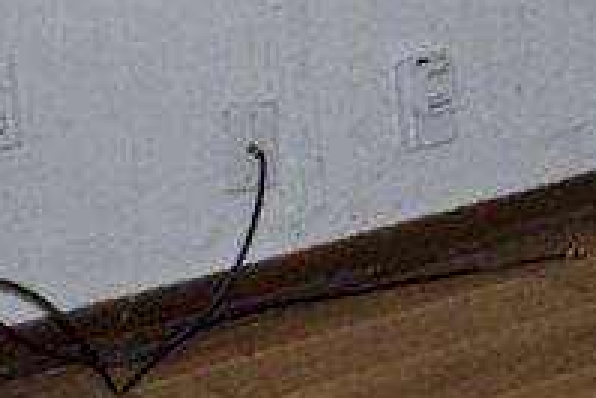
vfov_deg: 6.5
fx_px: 3350
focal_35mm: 202
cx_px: 1072
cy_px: -501
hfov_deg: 9.7
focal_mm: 21
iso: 1250
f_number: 3.8
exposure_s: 1/60
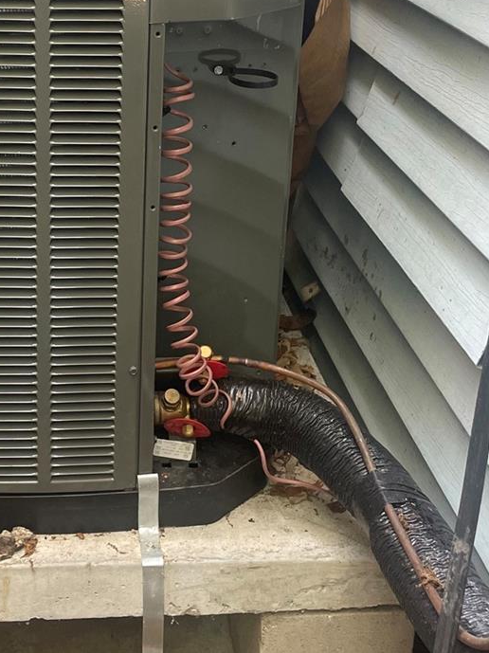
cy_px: 184
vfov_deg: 32.8
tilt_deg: -20.0
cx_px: 50
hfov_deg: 24.5
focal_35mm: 58
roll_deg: +1.2
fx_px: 1093
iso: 125
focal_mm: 4.2
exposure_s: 1/117
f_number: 1.6
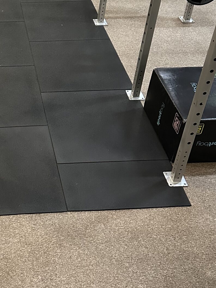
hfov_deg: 24.1
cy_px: 55
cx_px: 0
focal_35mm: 58
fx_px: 483
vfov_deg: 32.3
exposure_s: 1/50
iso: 800
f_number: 1.78
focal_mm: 6.86
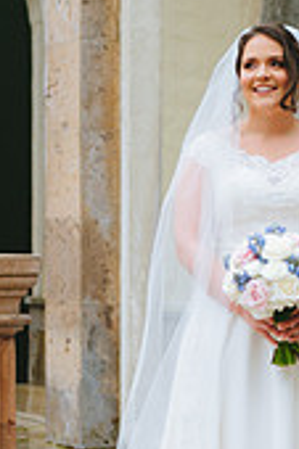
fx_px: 1723
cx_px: 194
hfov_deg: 9.9
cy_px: 362
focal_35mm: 138
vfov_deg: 14.8
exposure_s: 1/500
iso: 125
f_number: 2.8
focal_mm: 52
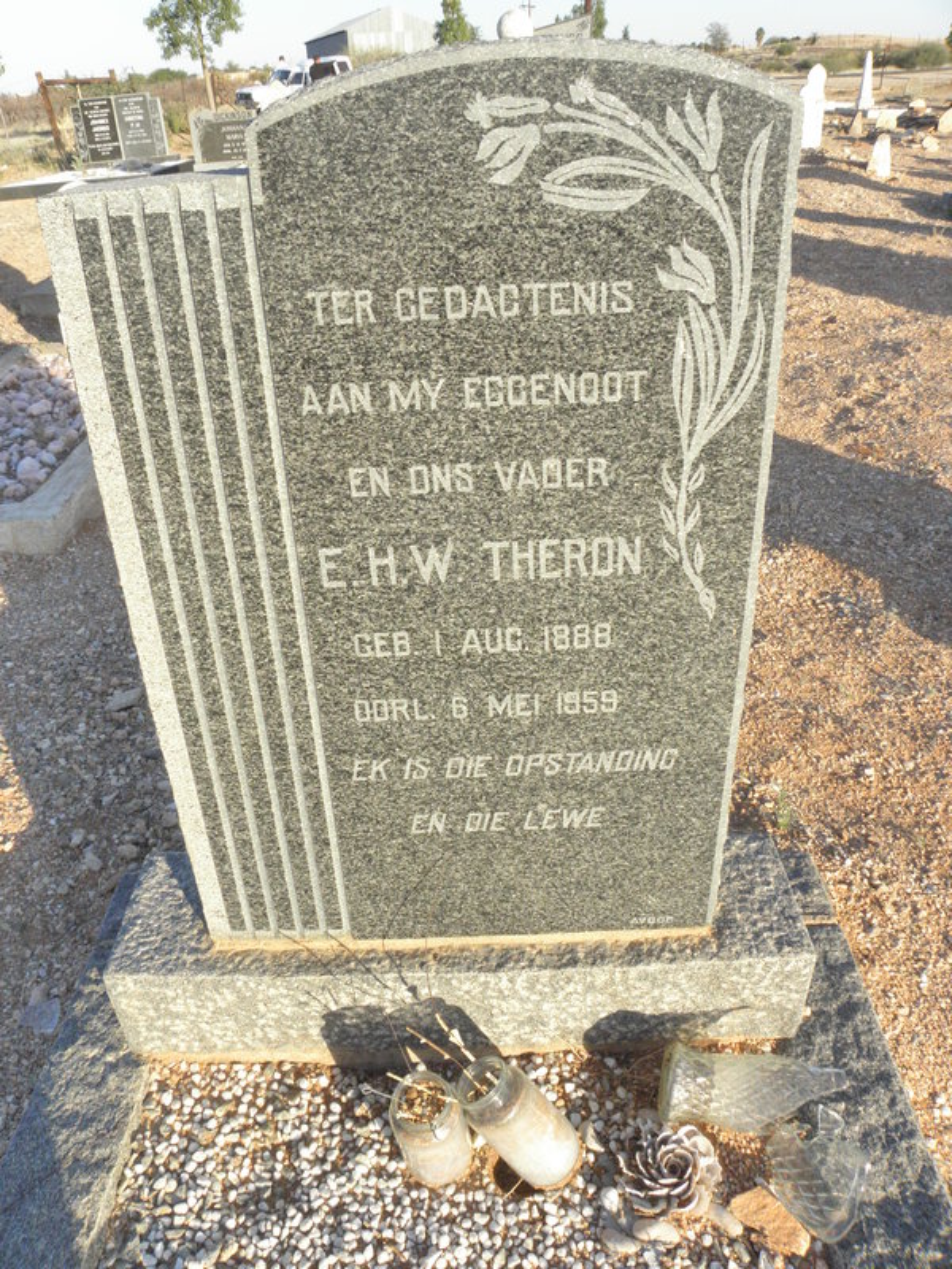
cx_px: 476
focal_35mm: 26
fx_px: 953
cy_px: 634
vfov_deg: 67.3
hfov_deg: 53.1
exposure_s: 1/250
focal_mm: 4.6
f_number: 6.3
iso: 200
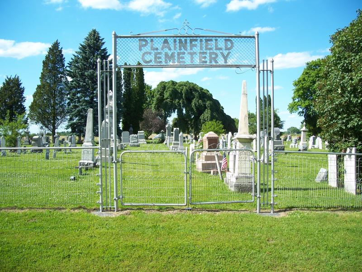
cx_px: 181
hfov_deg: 50.1
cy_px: 136
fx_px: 387
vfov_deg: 38.7
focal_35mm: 37
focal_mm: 7.8
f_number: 2.8
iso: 64
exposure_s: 1/640
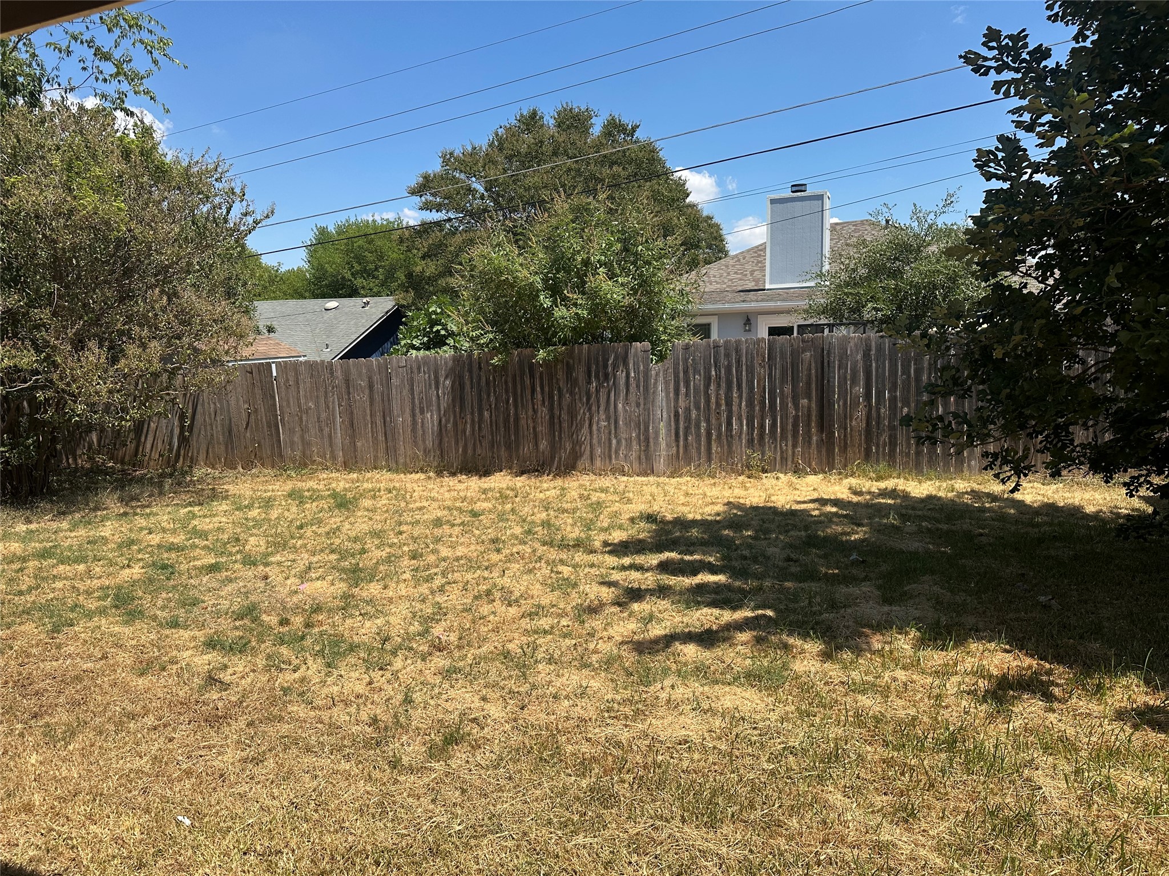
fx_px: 810
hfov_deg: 71.6
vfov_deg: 56.8
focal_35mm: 24
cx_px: 584
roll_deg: +1.1
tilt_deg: -7.3
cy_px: 438
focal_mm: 6.86
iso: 80
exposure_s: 1/4348
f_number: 1.78
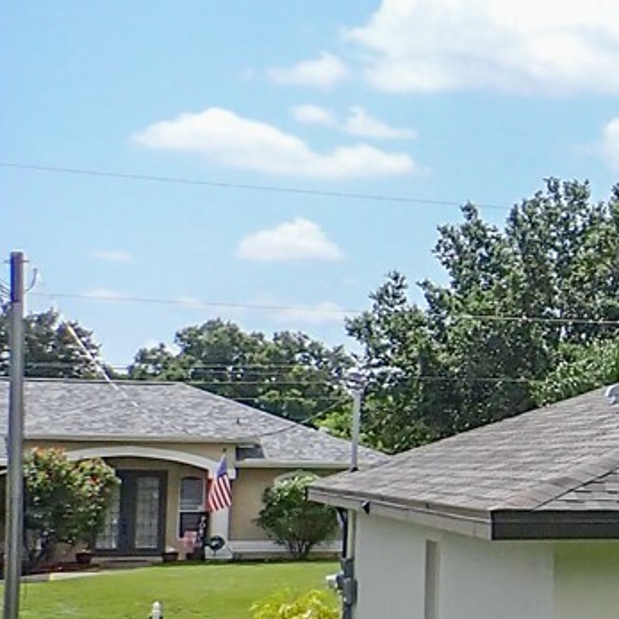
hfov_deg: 13.3
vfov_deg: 17.0
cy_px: 373
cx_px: 1420
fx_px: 2064
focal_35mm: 102
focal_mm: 4.5
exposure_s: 1/200
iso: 100
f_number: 8
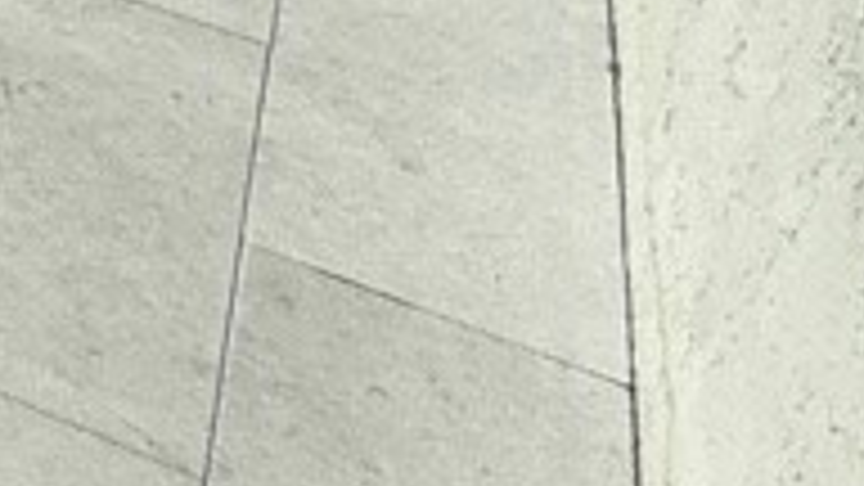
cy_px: -801
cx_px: -1512
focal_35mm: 105
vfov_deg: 9.7
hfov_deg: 12.5
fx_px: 2406
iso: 50
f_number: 2.2
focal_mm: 2.22
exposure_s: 1/1656
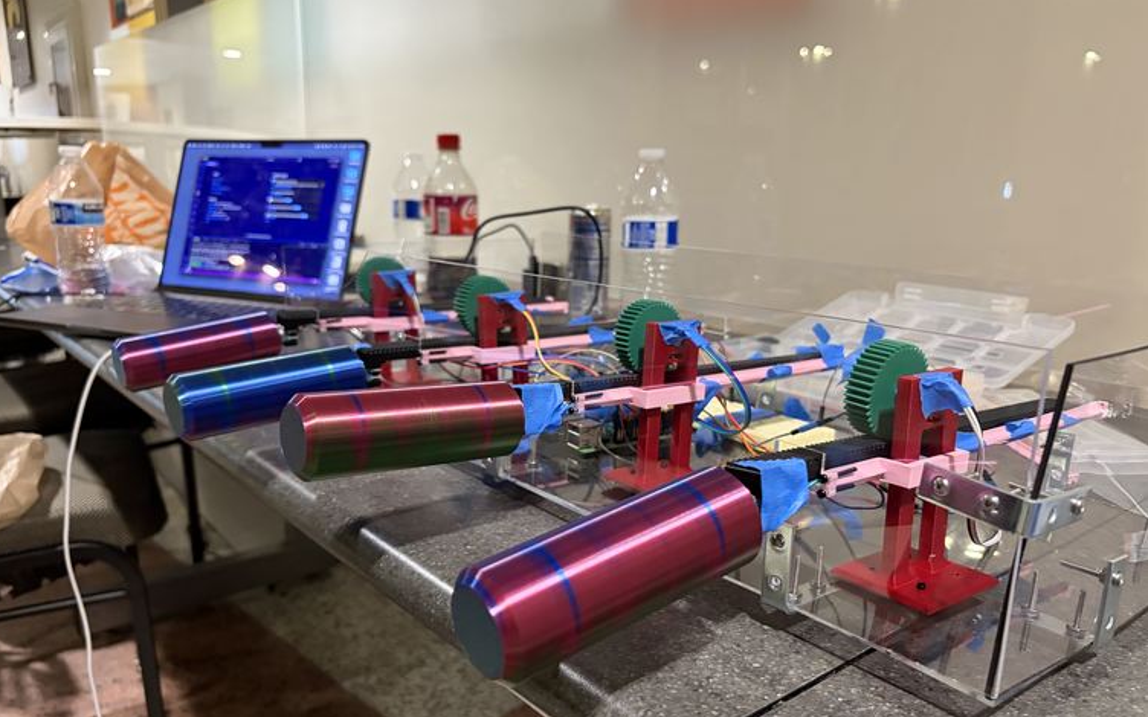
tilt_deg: -14.8
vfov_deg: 44.4
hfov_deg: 66.5
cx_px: 566
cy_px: 407
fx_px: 876
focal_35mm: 28
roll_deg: -0.3
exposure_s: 1/60
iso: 500
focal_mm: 5.96
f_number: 1.6
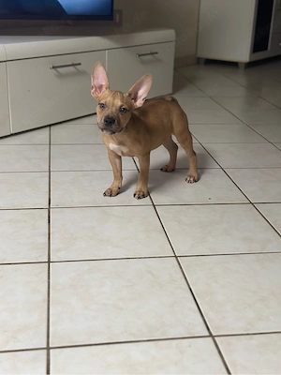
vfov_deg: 39.7
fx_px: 520
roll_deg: -2.7
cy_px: 188
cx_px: 140
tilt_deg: -22.0
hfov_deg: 30.3
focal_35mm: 48
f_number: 1.78
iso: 320
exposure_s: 1/60
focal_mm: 6.86
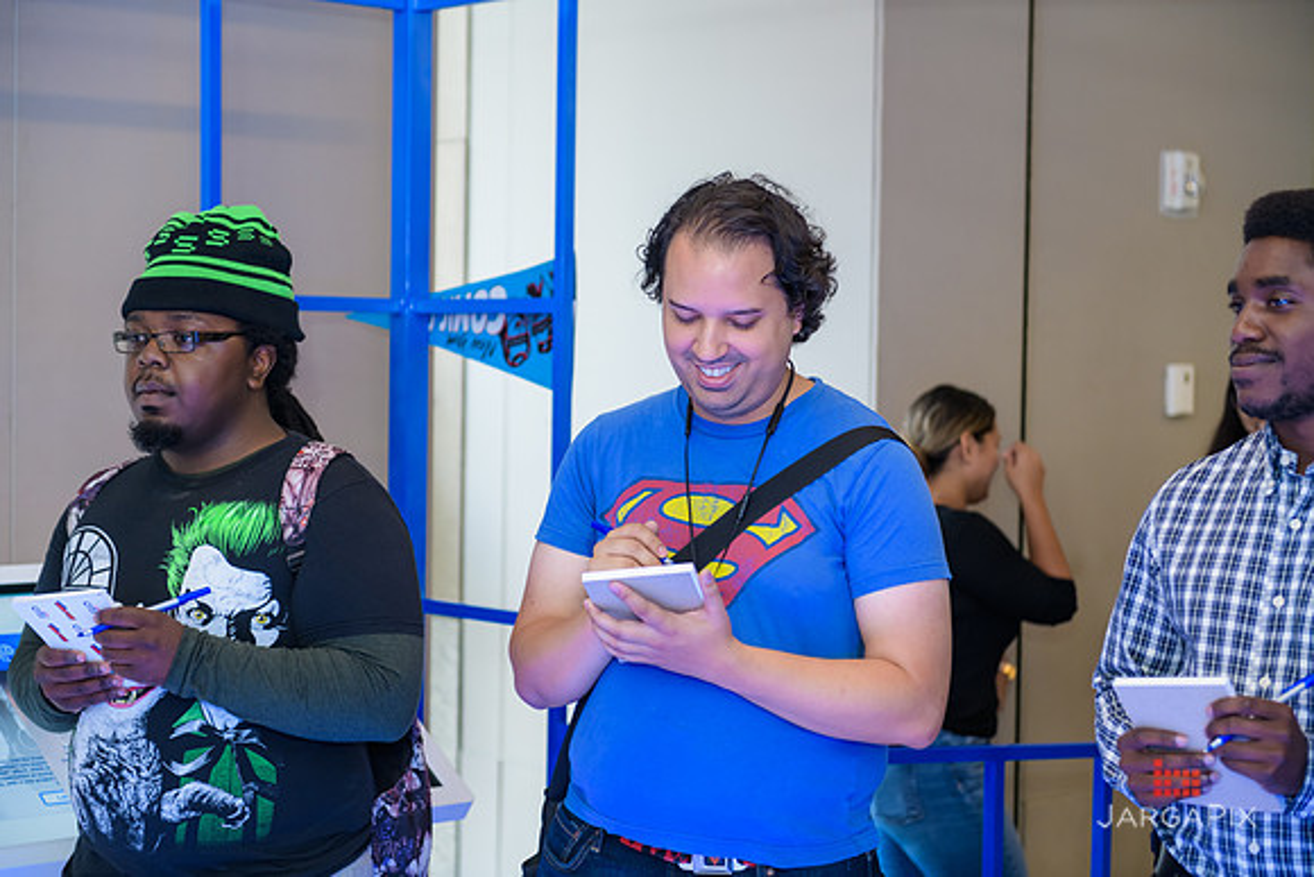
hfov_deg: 28.8
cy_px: 438
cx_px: 657
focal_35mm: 70
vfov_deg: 19.5
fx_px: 2555
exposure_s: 1/125
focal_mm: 70
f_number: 3.2
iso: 800
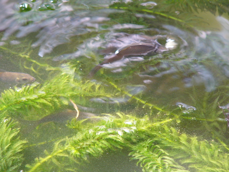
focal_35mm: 212
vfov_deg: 7.0
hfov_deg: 9.3
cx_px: 114
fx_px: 1402
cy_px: 86
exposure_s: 1/60
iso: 200
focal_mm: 35.3
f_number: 2.8
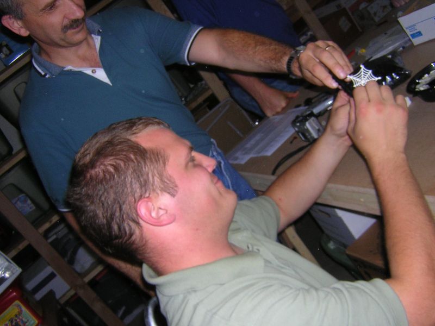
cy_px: 163
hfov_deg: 51.4
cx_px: 218
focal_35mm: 36
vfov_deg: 39.7
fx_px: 452
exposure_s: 1/60.1
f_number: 5.2
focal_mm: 4.7
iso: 229
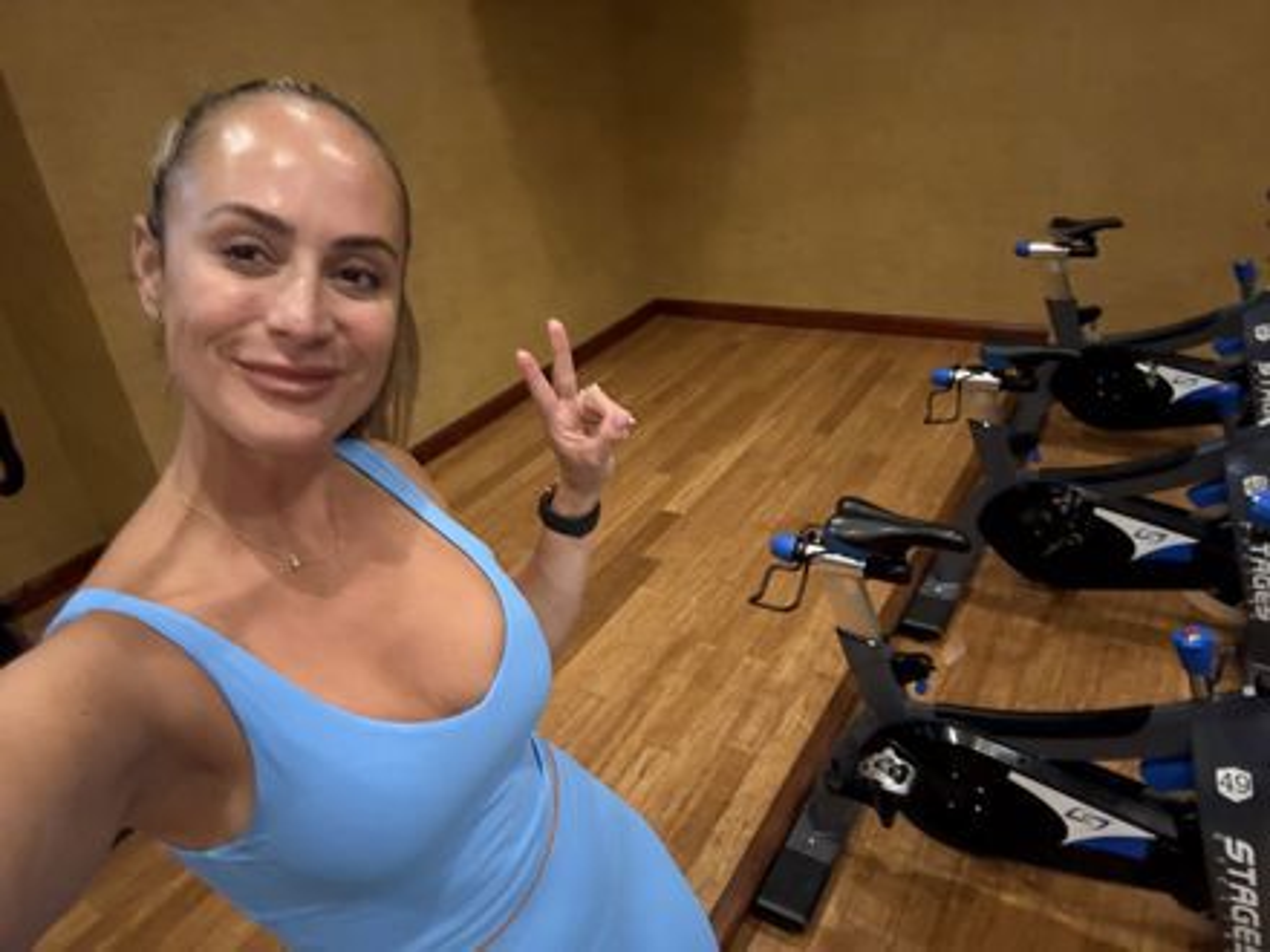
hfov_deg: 73.9
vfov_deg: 58.9
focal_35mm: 23
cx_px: 635
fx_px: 844
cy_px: 476
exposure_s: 1/15
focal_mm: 2.69
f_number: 1.9
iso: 640
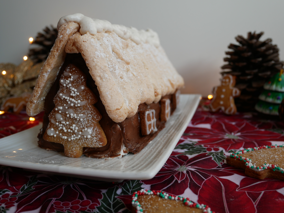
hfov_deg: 53.9
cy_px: 106
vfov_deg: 41.8
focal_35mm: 34
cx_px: 142
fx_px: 279
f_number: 4
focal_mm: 17
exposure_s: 1/80
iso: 200
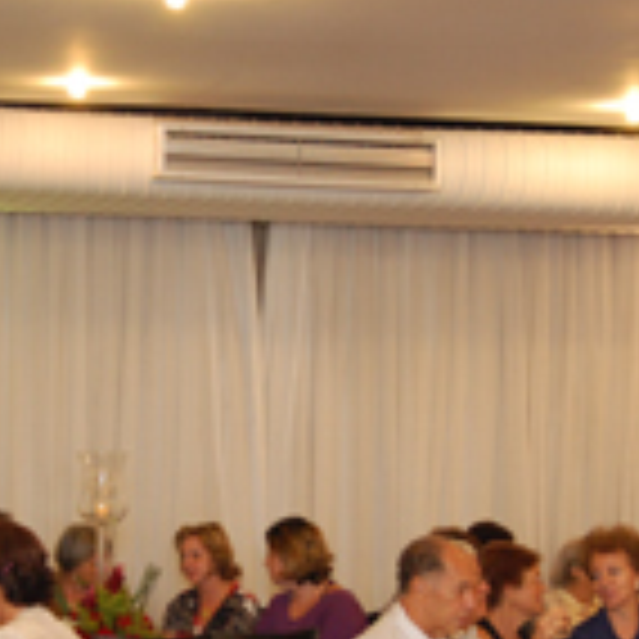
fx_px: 2840
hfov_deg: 12.8
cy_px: 464
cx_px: 180
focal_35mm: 136
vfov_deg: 12.8
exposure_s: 1/30
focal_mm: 38
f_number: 4.8
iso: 800
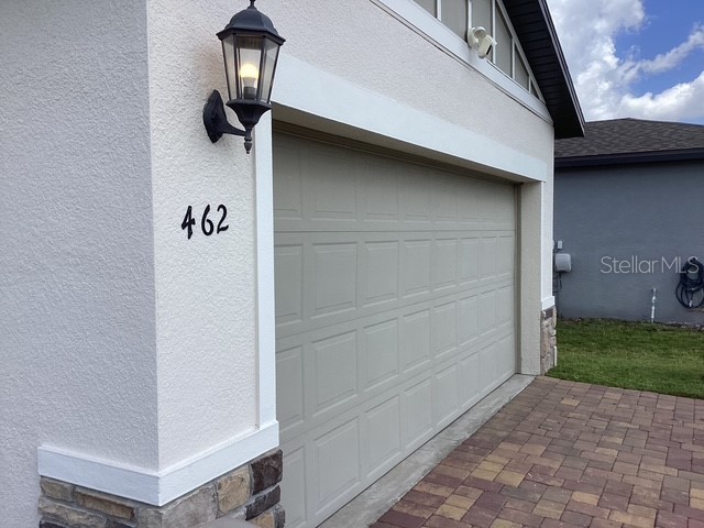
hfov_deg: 58.4
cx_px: 352
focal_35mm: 31
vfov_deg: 45.4
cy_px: 264
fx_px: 630
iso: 25
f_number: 2.4
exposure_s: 1/1217
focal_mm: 3.3
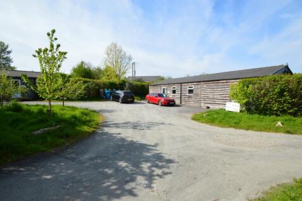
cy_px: 100
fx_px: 126
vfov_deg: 77.3
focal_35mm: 15
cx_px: 151
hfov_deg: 100.4
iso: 400
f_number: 11
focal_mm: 10
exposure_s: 1/400
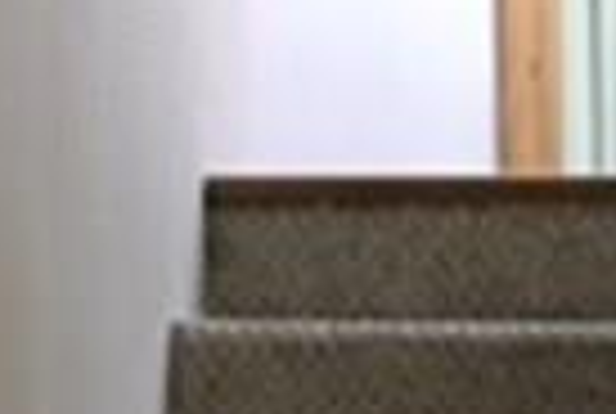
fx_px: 3858
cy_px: 1125
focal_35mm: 225
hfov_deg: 8.9
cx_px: 949
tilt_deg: +0.3
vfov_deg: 5.8
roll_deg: +1.1
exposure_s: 1/20
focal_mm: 4.15
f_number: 2.2
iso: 200
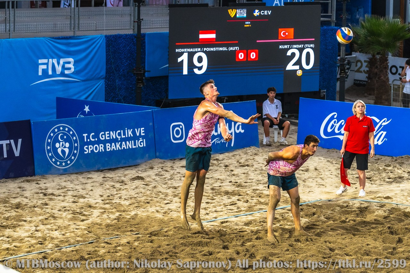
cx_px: 205
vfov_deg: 10.8
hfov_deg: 16.1
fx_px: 1446
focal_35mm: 127
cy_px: 136
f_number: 4
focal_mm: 85
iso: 1000
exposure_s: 1/1250
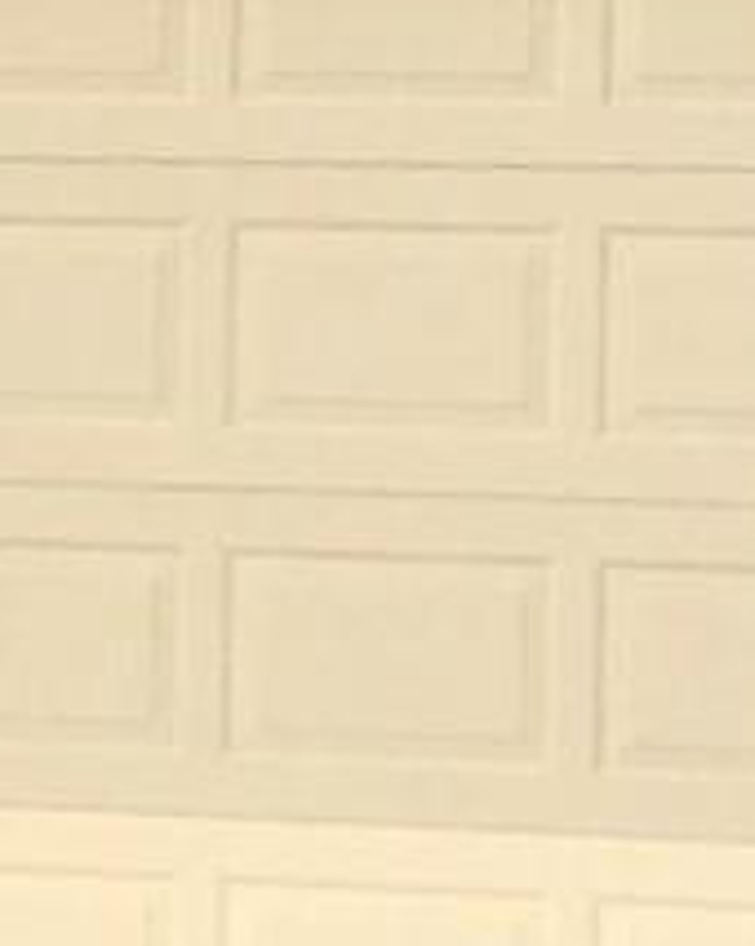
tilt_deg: +4.1
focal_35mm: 251
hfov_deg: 5.9
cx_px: -1179
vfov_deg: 7.7
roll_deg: +0.2
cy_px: 122
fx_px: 7021
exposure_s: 1/777
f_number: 2.2
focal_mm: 4.15
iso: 25
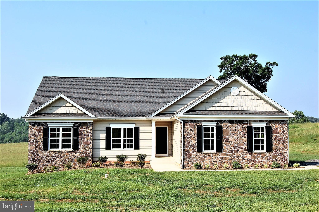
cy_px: 106
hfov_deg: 46.4
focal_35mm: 42
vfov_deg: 31.8
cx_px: 160
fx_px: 372
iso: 200
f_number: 9
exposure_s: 1/320
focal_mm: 28
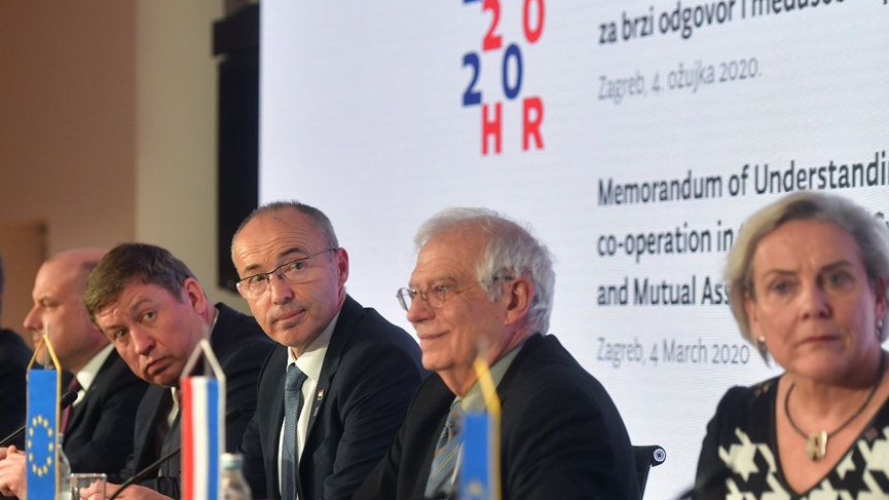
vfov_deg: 8.8
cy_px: 342
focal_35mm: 138
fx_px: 3254
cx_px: 338
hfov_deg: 15.5
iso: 1600
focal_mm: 95
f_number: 3.5
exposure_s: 1/200
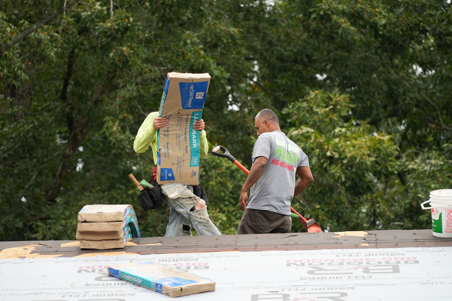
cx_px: 226
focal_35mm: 200
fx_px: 2511
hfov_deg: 10.3
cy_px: 150
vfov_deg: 6.9
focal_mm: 200
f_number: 5.6
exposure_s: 1/400
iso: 500
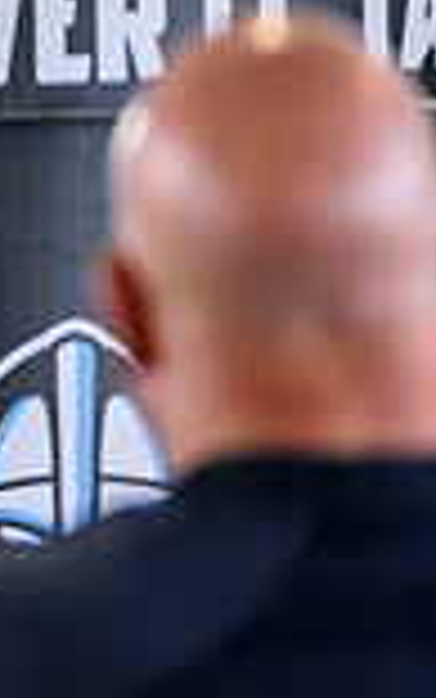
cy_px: 59
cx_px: -834
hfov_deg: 1.5
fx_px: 16886
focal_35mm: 889
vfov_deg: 2.4
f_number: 2.8
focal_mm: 200
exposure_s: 1/500
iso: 2500
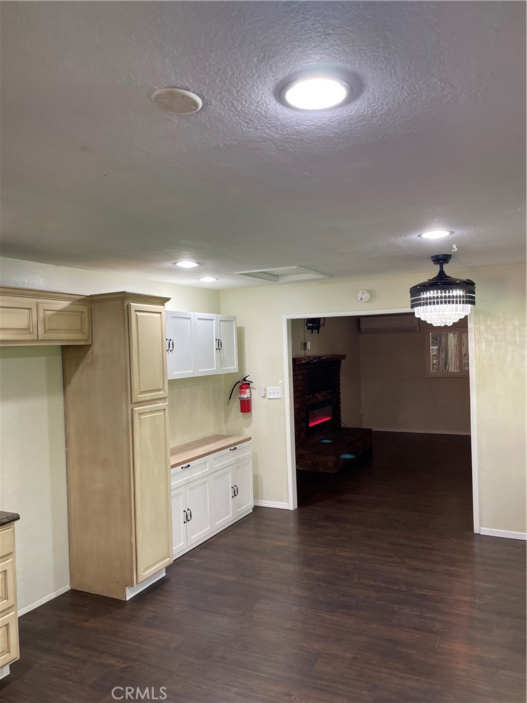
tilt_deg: -0.1
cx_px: 264
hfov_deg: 53.1
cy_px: 352
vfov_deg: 67.3
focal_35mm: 26
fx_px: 528
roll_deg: +1.5
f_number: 1.6
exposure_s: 1/60
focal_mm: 4.2
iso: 64
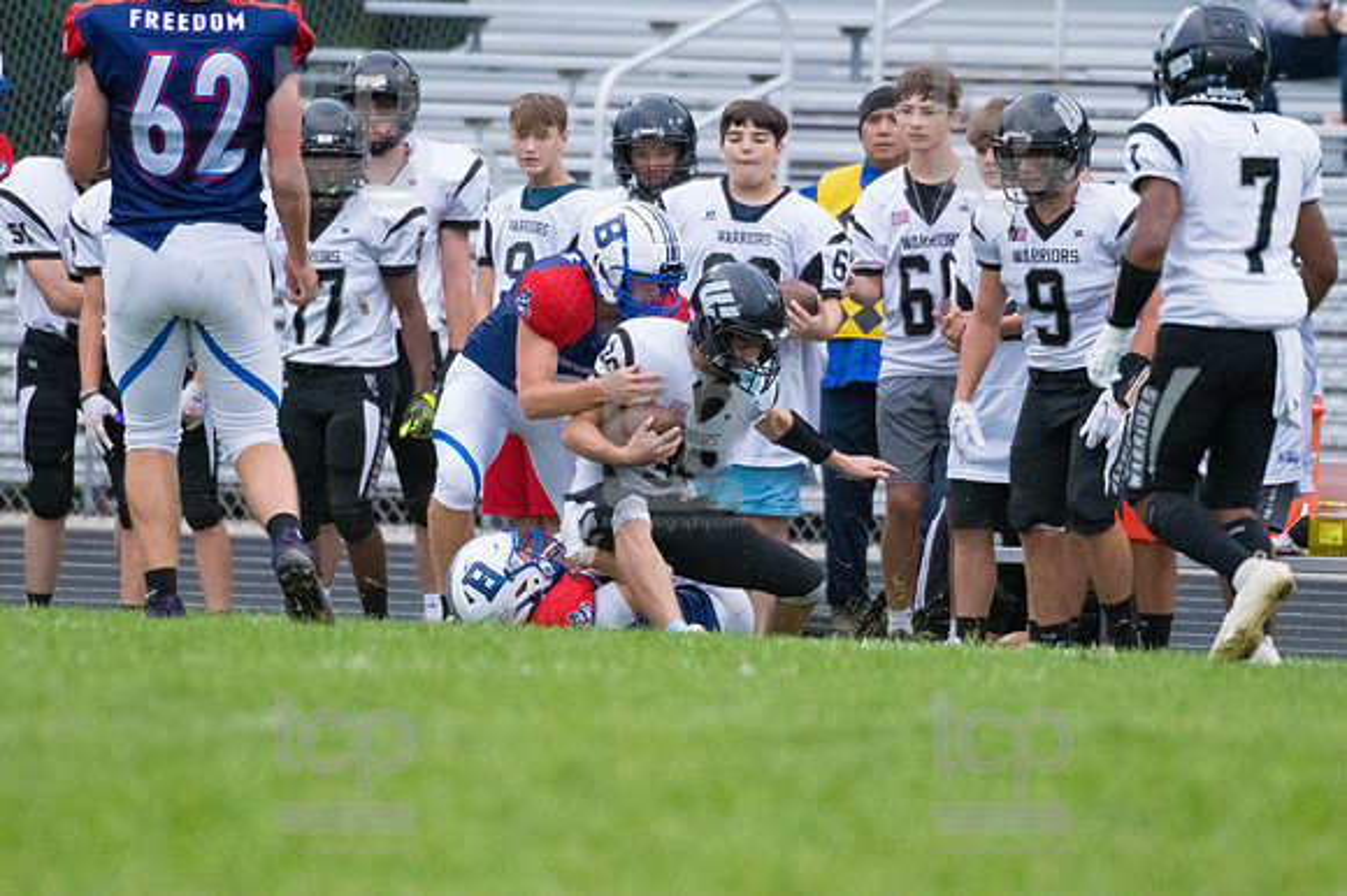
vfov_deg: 2.3
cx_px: 674
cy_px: 448
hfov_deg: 3.4
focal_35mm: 600
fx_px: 22436
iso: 6400
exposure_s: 1/2000
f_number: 5.6
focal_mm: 400
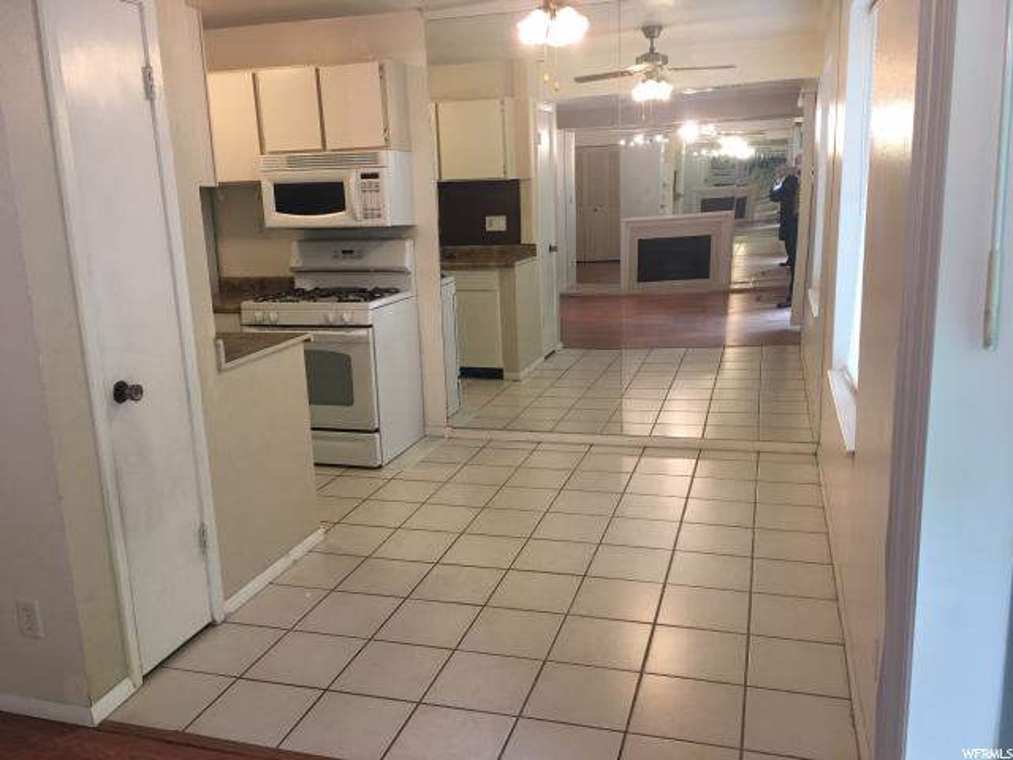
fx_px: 849
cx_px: 506
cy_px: 380
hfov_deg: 61.7
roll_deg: +1.6
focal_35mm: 29
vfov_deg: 48.2
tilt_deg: -11.6
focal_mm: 4.15
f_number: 2.2
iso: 40
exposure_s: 1/30
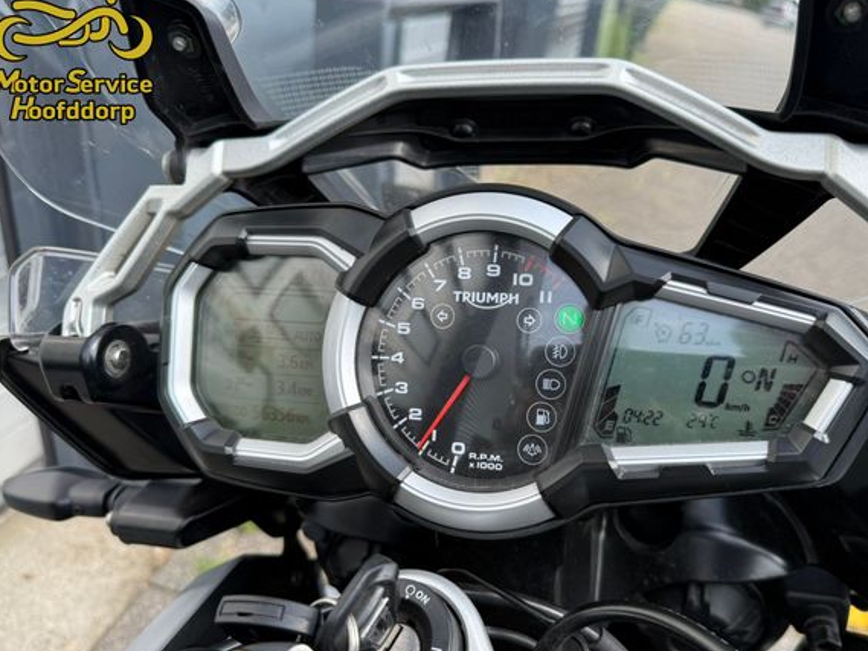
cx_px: 479
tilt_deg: -28.0
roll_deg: -8.1
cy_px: 345
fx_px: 677
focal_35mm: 27
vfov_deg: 51.3
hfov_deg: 65.1
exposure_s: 1/1139
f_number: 1.78
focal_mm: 6.76
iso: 80
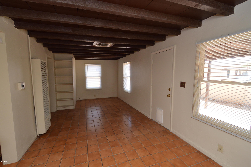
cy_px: 84
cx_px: 126
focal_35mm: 15
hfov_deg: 100.4
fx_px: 104
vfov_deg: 77.2
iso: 400
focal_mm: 10
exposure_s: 1/100
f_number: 5
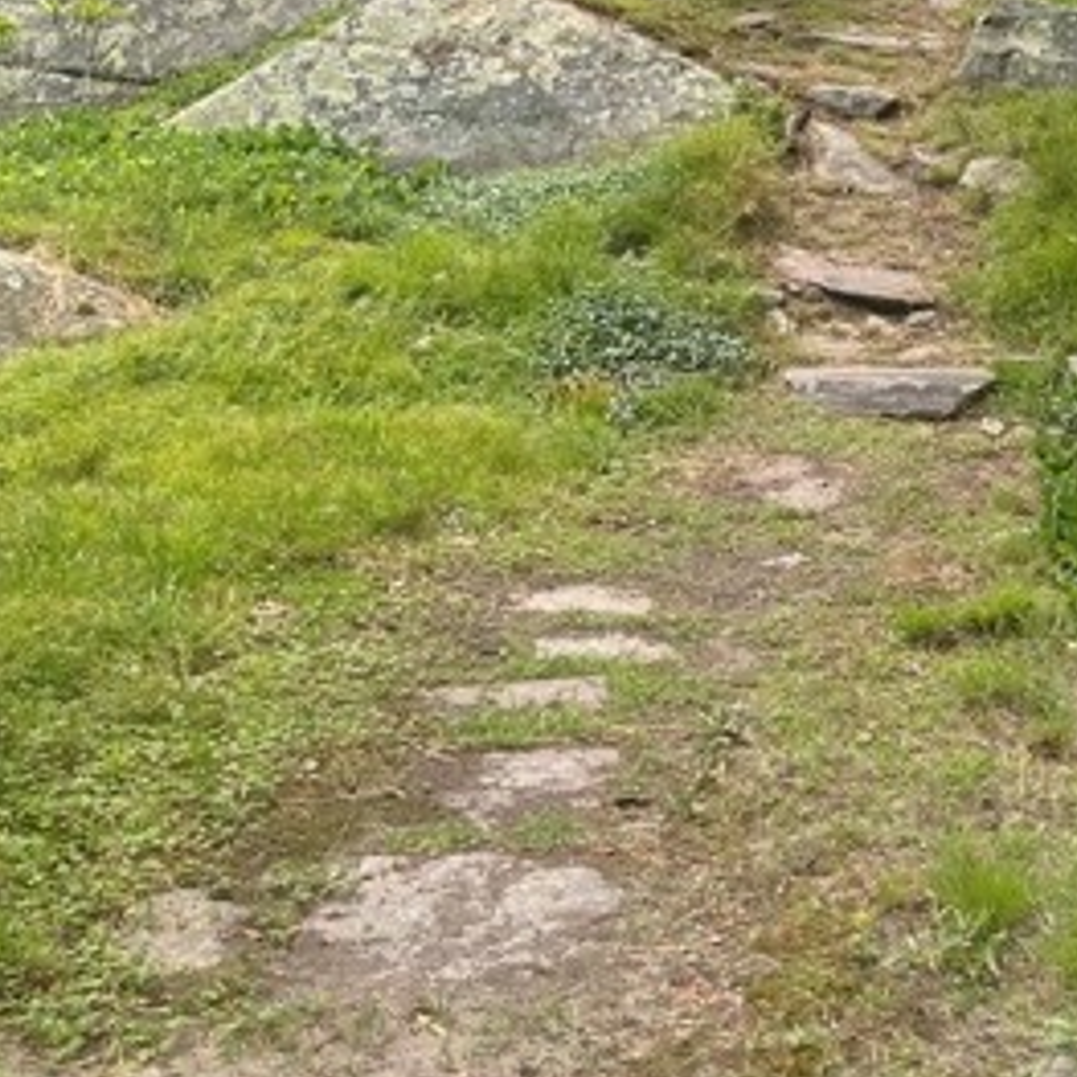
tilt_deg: -1.6
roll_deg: -1.4
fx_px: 2358
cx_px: 1106
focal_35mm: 67
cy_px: -57
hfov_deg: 24.4
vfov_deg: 24.3
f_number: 1.5
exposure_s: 1/607
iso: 50
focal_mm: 5.7
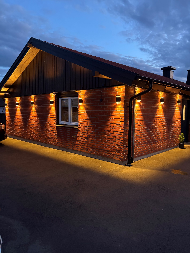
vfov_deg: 67.3
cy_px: 126
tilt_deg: -4.8
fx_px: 190
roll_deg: -0.6
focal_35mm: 26
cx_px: 95
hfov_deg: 53.1
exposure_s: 1/25
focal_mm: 5.96
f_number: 1.6
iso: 500
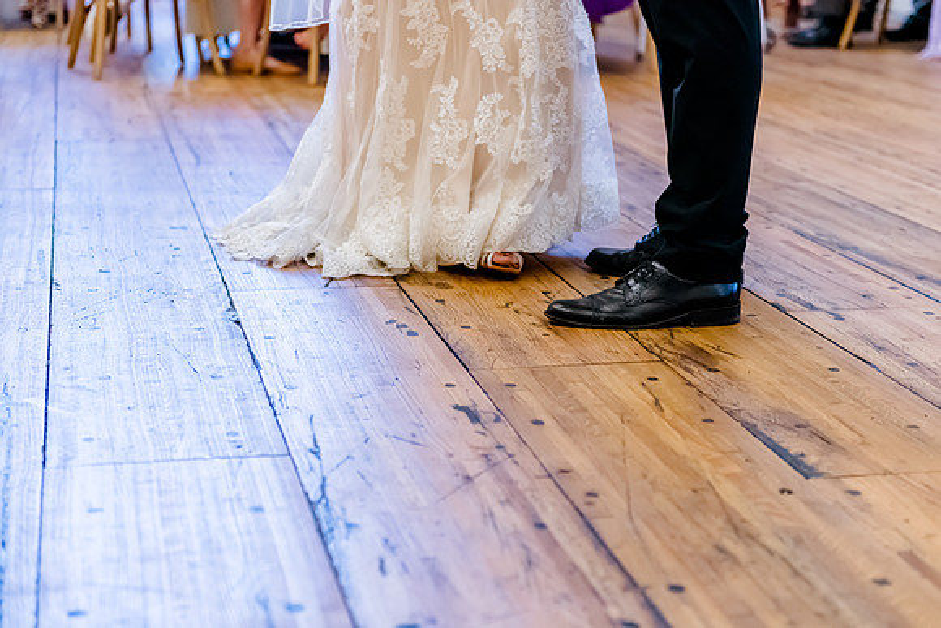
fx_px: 1945
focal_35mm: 74
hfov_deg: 27.2
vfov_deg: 18.3
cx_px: 487
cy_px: 315
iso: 3200
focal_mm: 70
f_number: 3.2
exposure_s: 1/640
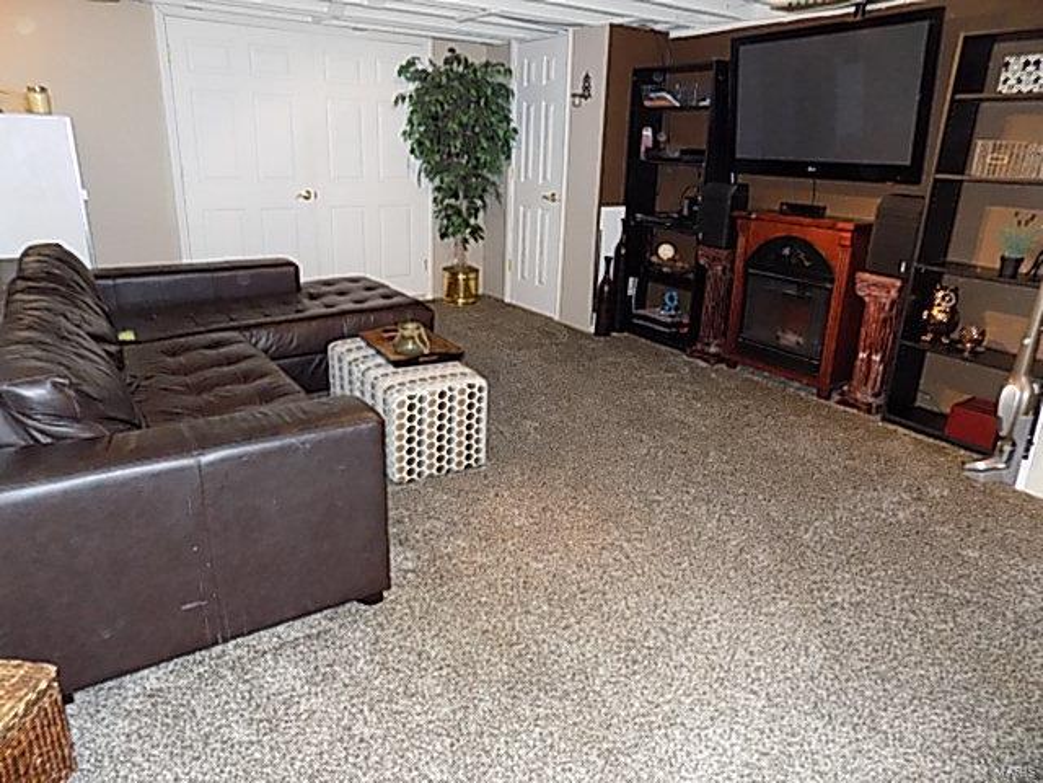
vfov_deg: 58.9
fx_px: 693
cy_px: 392
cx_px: 522
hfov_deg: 73.9
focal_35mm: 23
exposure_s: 1/30
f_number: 3.1
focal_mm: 4
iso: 500
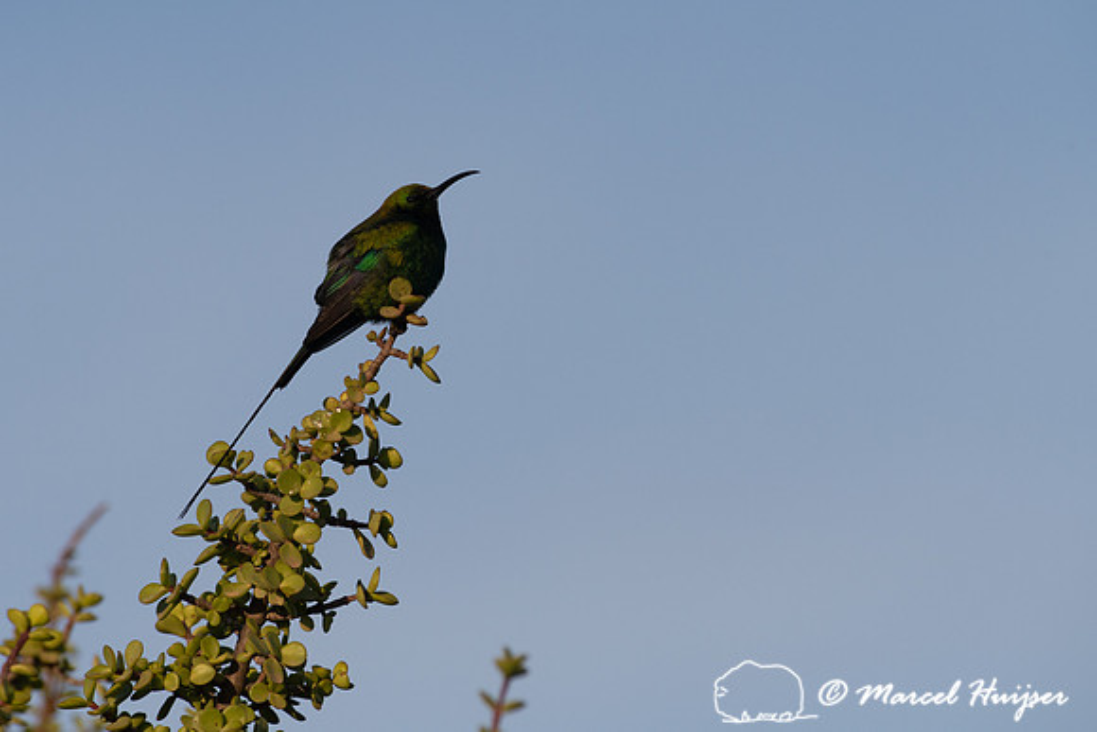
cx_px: 502
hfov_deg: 3.0
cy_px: 314
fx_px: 20862
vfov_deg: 2.0
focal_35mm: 684
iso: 800
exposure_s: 1/2000
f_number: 10
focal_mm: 600
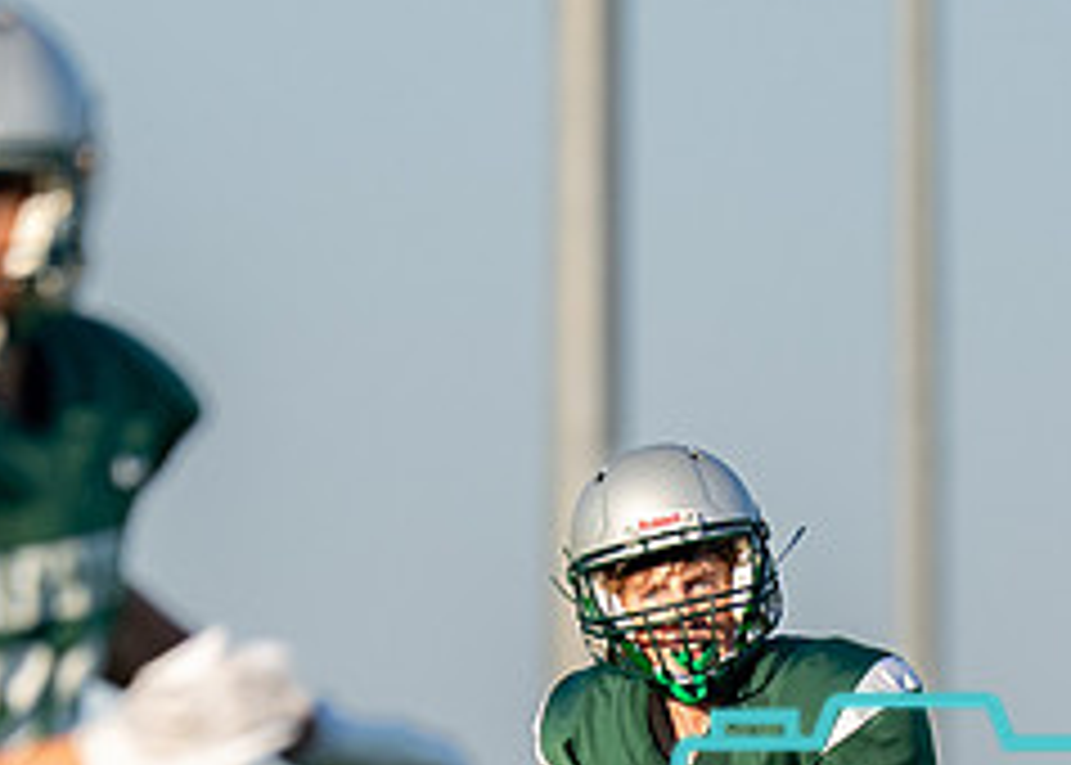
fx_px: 29018
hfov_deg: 2.1
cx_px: 837
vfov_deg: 1.5
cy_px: 964
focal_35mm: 954
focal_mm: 200
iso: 200
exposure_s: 1/3200
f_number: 2.8
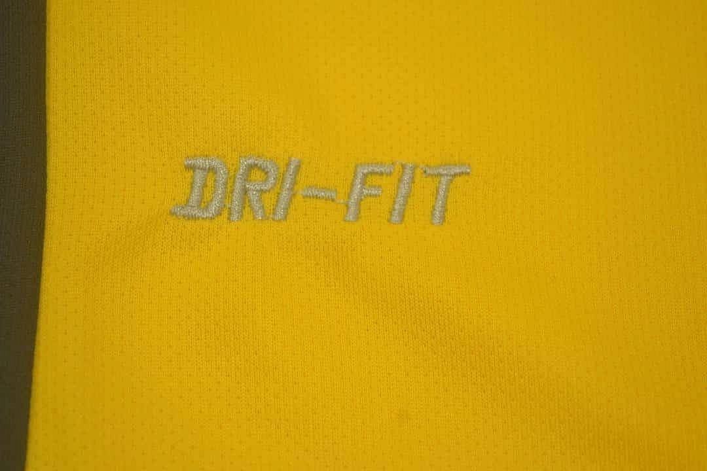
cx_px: 354
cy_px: 236
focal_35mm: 82
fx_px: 1620
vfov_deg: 16.6
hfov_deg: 24.6
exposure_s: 1/100
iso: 200
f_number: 5.6
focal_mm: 55
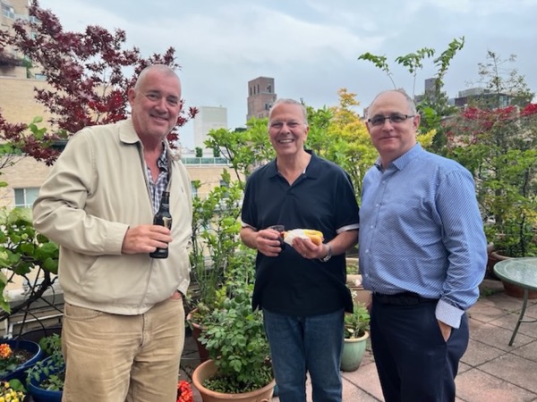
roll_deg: +2.3
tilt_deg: -5.7
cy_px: 201
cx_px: 268
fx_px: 403
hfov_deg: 67.3
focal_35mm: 26
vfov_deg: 53.1
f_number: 1.5
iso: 40
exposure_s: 1/121
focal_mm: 5.7
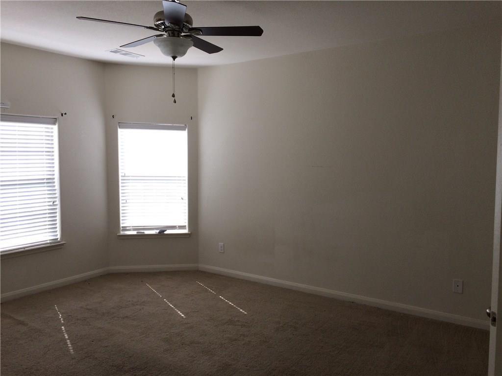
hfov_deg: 61.7
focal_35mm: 29
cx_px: 251
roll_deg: +0.0
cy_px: 188
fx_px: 421
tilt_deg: -5.4
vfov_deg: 48.2
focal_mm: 4.15
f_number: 2.2
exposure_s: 1/120
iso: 50
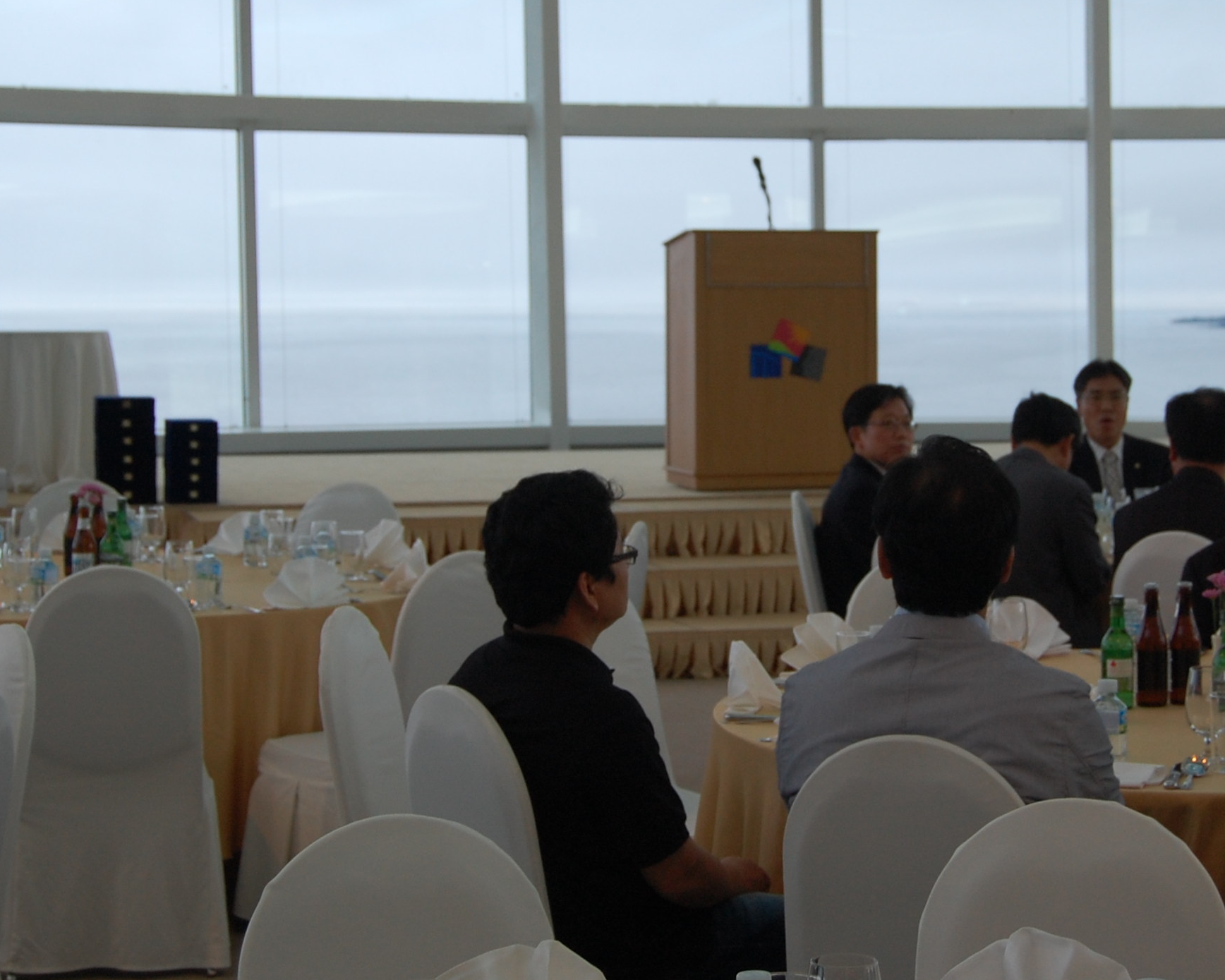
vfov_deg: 19.6
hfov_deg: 24.3
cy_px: 291
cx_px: 793
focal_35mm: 78
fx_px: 2828
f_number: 4.5
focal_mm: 32
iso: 400
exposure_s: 1/80
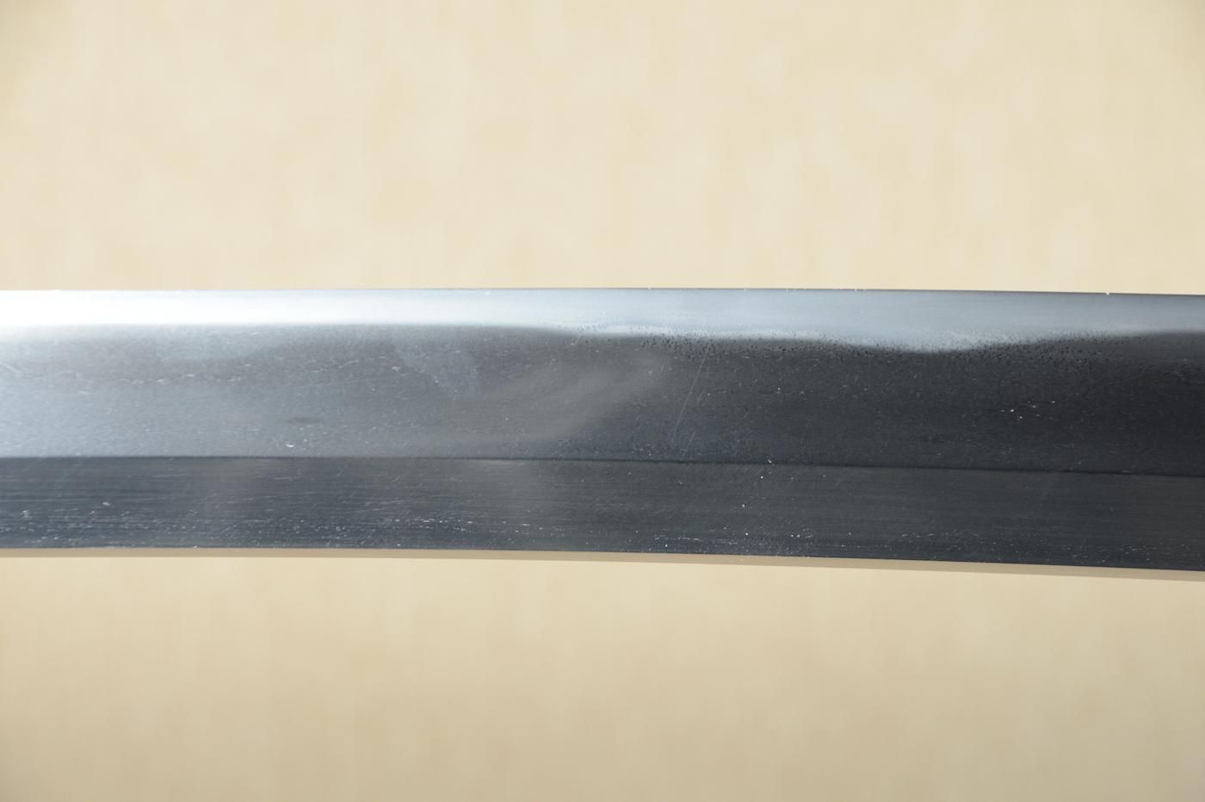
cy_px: 401
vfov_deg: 6.8
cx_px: 602
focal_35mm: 202
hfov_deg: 10.2
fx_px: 6772
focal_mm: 135
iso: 400
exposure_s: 1/2
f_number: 11
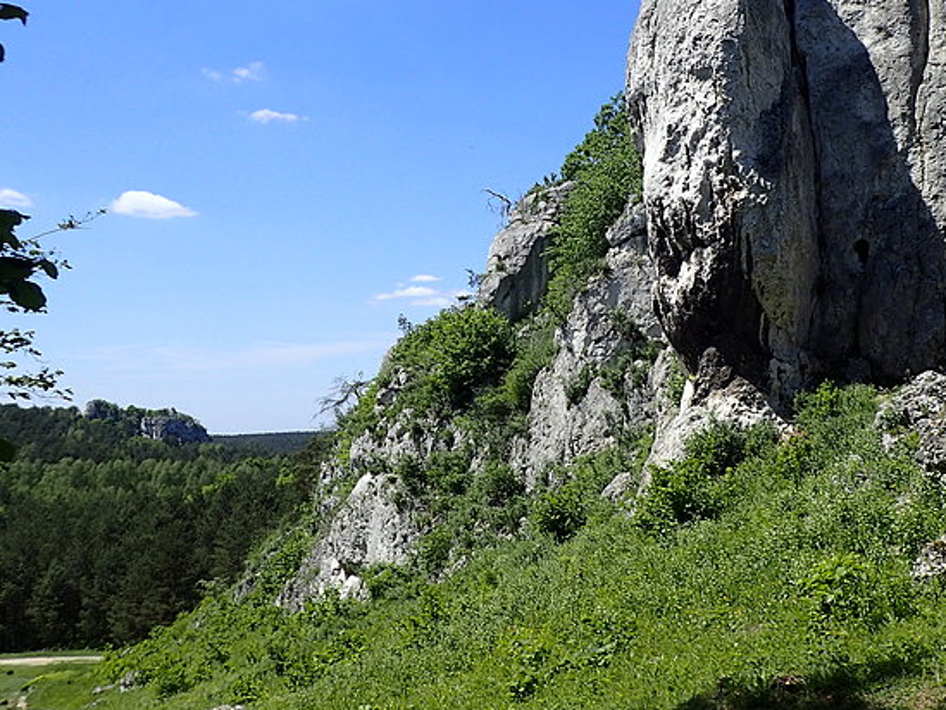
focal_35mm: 41
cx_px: 596
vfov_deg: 34.9
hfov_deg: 45.3
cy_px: 263
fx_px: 1121
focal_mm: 4.5
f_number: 8
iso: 100
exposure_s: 1/200
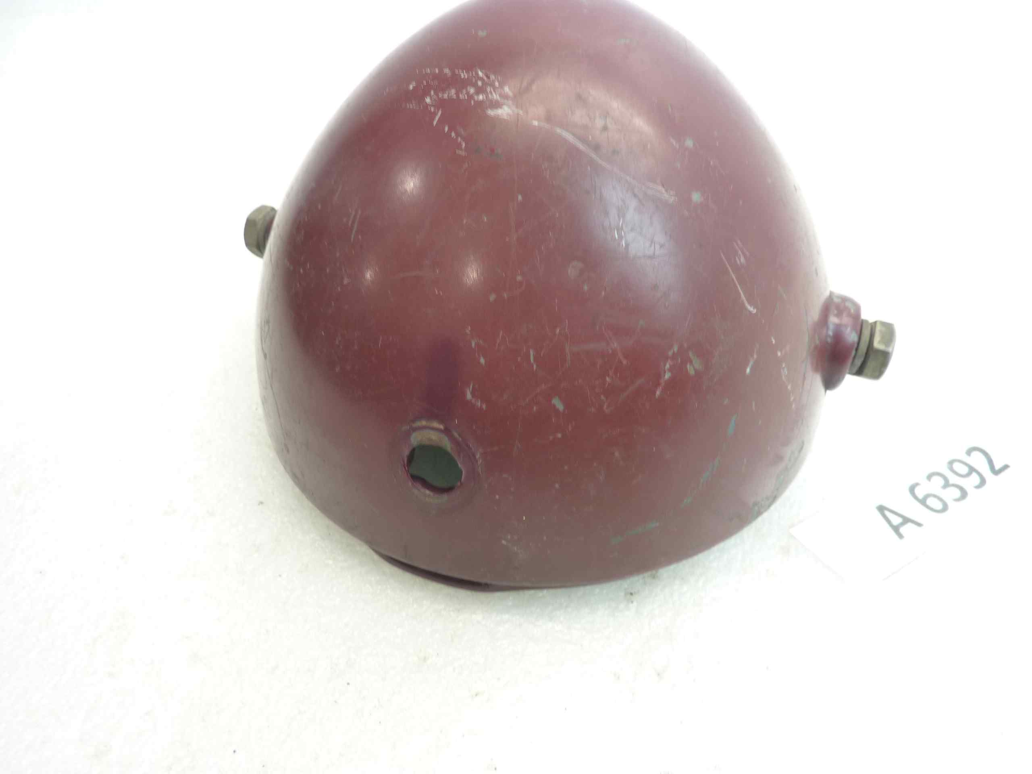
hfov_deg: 69.4
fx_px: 745
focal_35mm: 25
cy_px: 387
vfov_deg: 54.9
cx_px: 516
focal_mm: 4.1
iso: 125
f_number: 3.3
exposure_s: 1/8
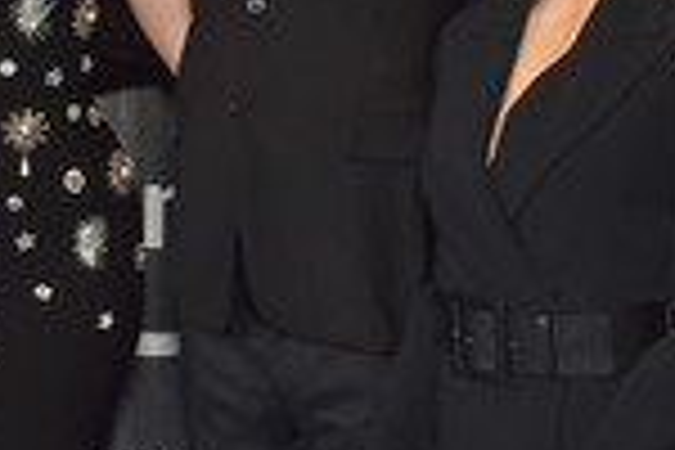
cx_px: 117
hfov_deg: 14.2
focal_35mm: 144
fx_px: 2700
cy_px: 72
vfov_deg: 9.5
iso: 2500
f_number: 6.3
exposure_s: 1/250
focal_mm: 48
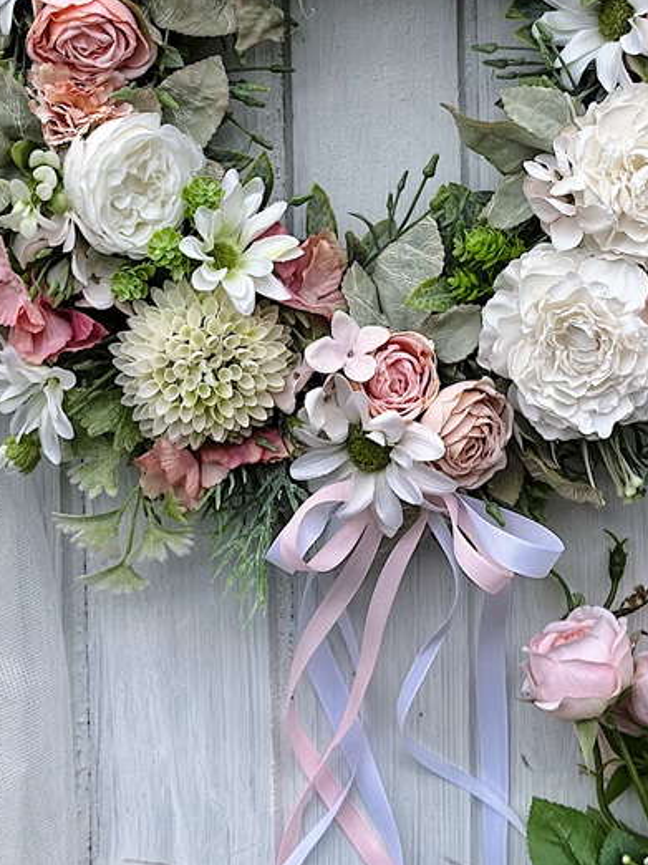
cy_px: 201
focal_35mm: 92
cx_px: 371
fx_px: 2298
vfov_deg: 21.1
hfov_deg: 16.0
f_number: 1.78
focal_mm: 6.86
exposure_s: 1/850
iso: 80
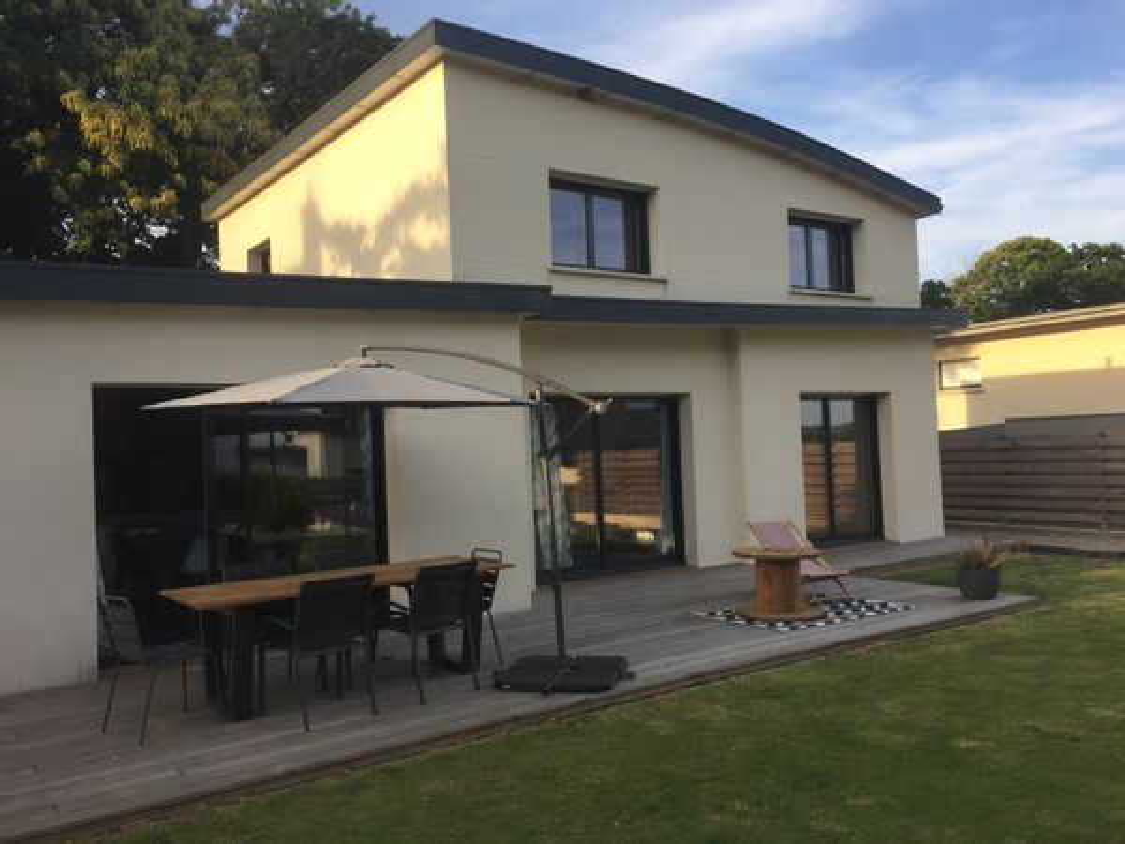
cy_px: 422
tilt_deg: +4.0
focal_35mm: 29
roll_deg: +2.8
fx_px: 942
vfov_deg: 48.2
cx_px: 562
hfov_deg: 61.7
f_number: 2.2
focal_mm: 4.15
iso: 32
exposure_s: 1/573
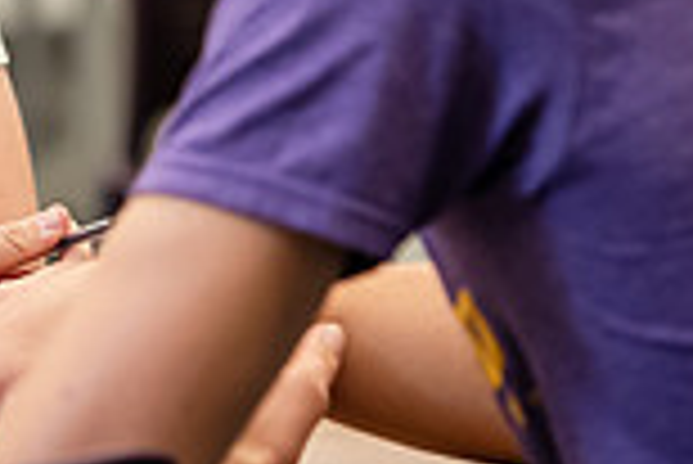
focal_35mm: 459
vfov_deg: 3.0
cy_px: -56
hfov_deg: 4.5
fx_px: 8844
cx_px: -261
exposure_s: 1/200
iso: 800
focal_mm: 122
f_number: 3.2
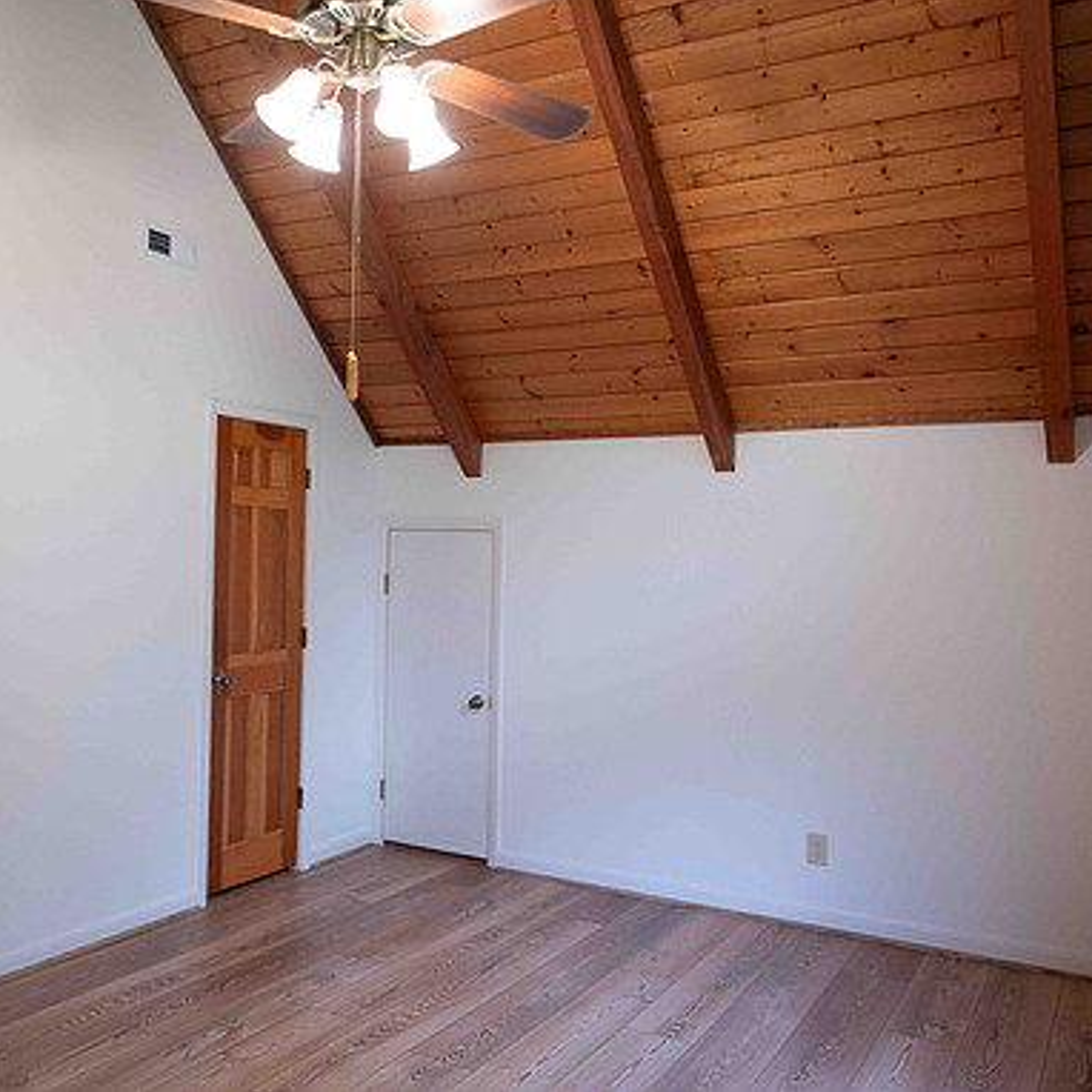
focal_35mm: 31
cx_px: 460
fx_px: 1106
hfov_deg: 52.3
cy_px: 542
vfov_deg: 52.5
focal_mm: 24
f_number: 2.5
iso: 2000
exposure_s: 1/250
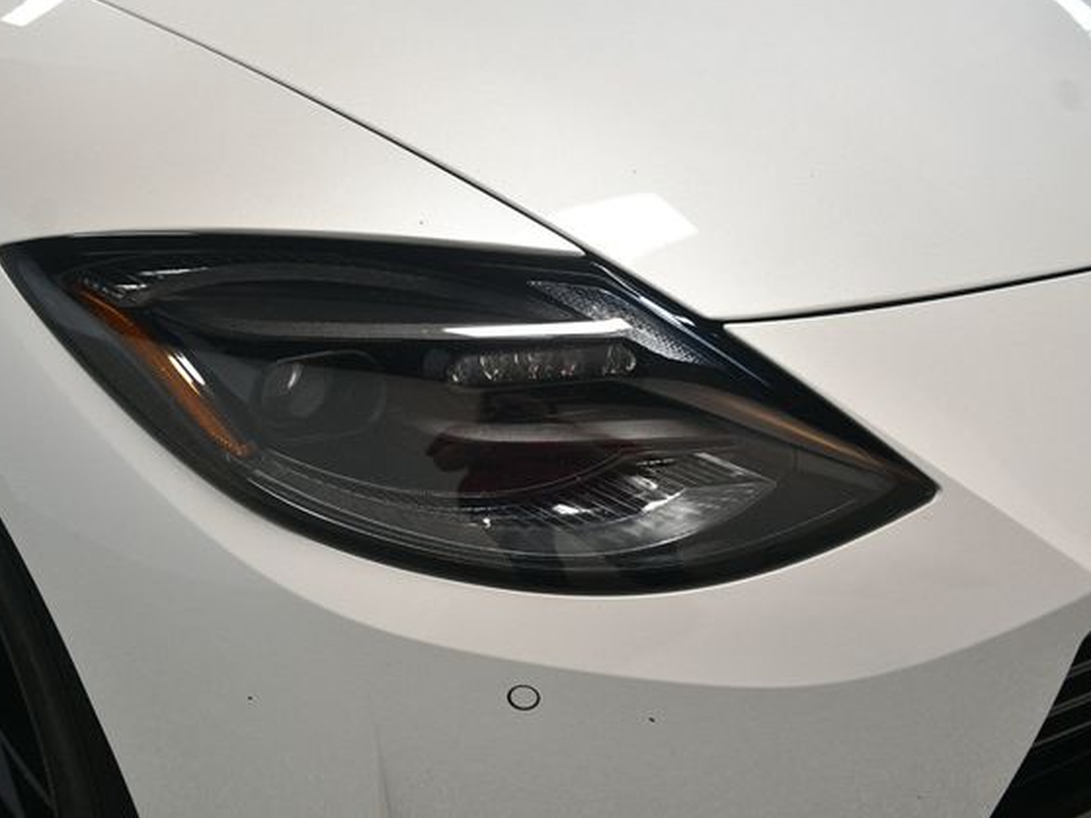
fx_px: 1386
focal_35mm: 44
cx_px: 480
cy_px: 406
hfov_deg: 42.9
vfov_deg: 32.9
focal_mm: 27
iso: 1250
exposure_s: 1/125
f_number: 4
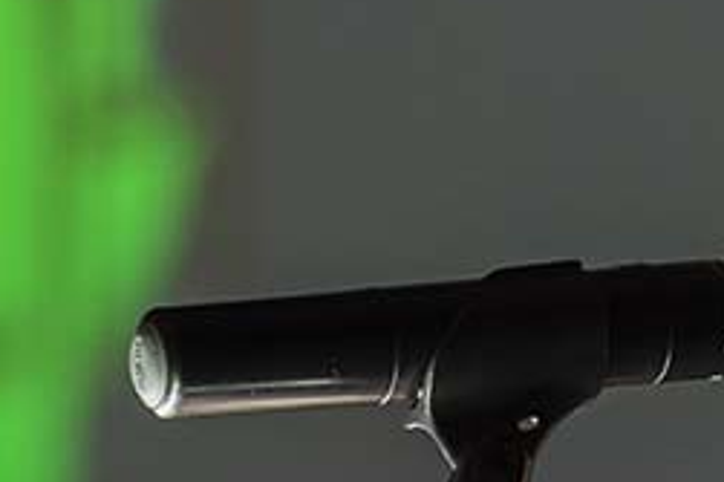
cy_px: 325
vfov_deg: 1.8
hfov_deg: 2.7
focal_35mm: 764
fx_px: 15354
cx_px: 643
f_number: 2.8
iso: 2500
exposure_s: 1/100
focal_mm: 200
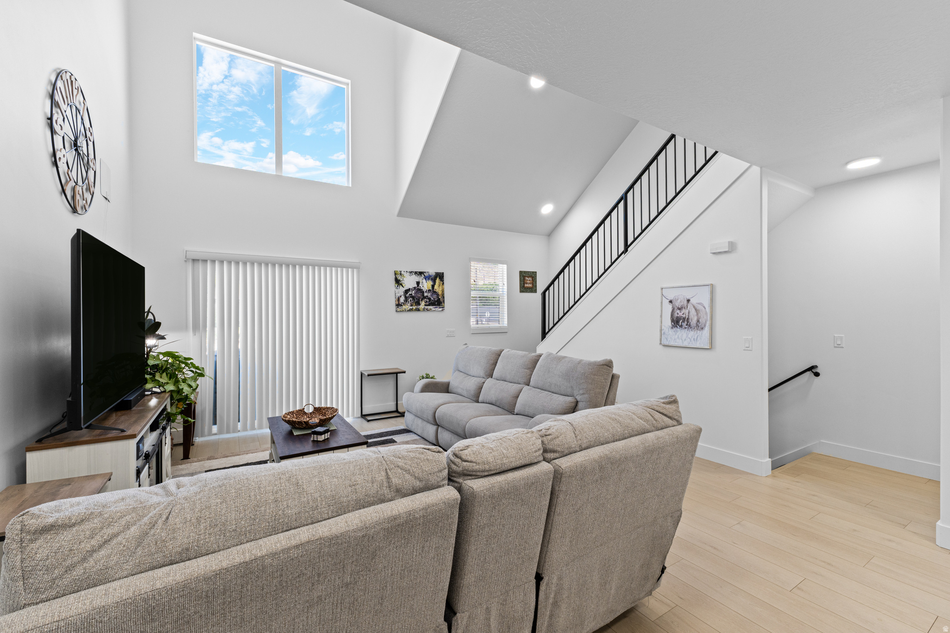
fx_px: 396
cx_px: 475
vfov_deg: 77.3
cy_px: 316
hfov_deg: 100.4
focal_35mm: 15
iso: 320
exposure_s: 1/6
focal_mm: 10
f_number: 9
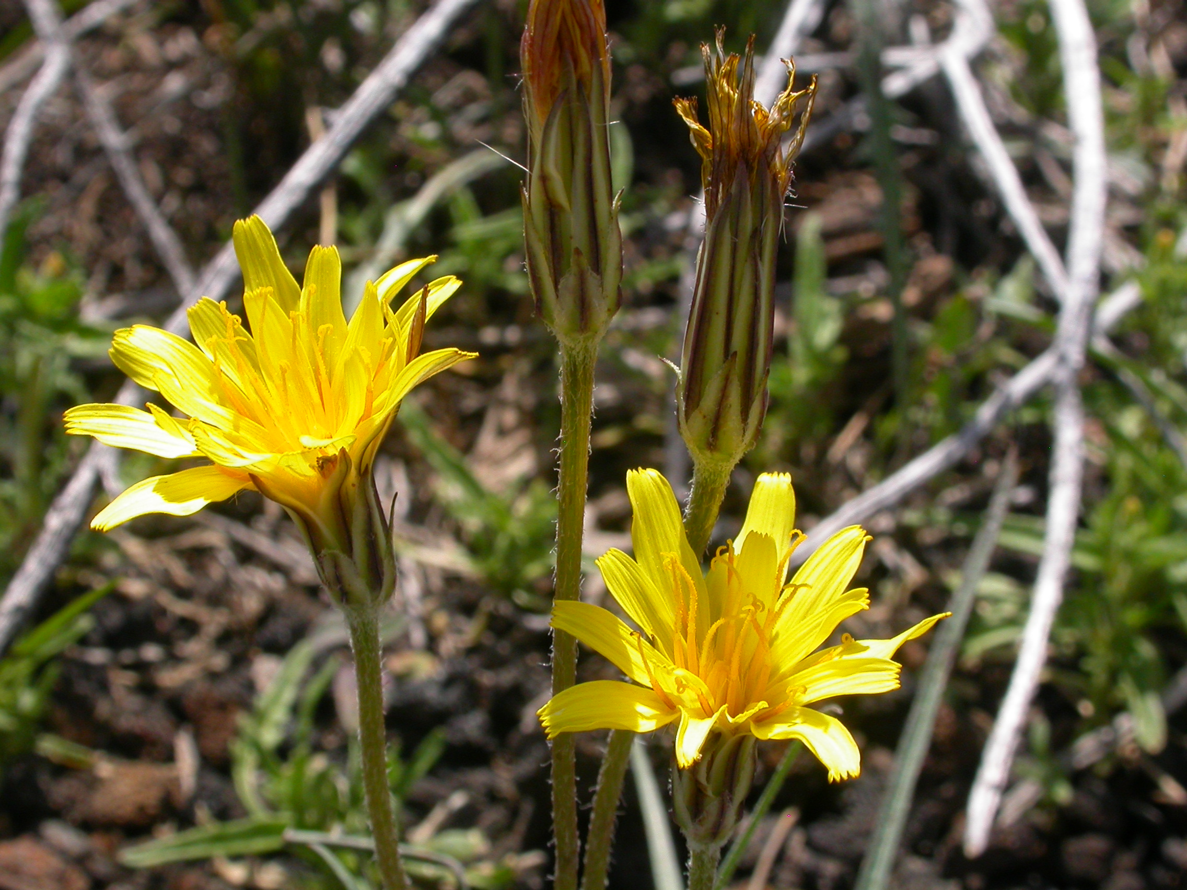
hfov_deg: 25.0
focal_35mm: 78
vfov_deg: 18.9
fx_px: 2675
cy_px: 445
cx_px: 594
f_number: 7.9
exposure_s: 1/279
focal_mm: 16.2
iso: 100
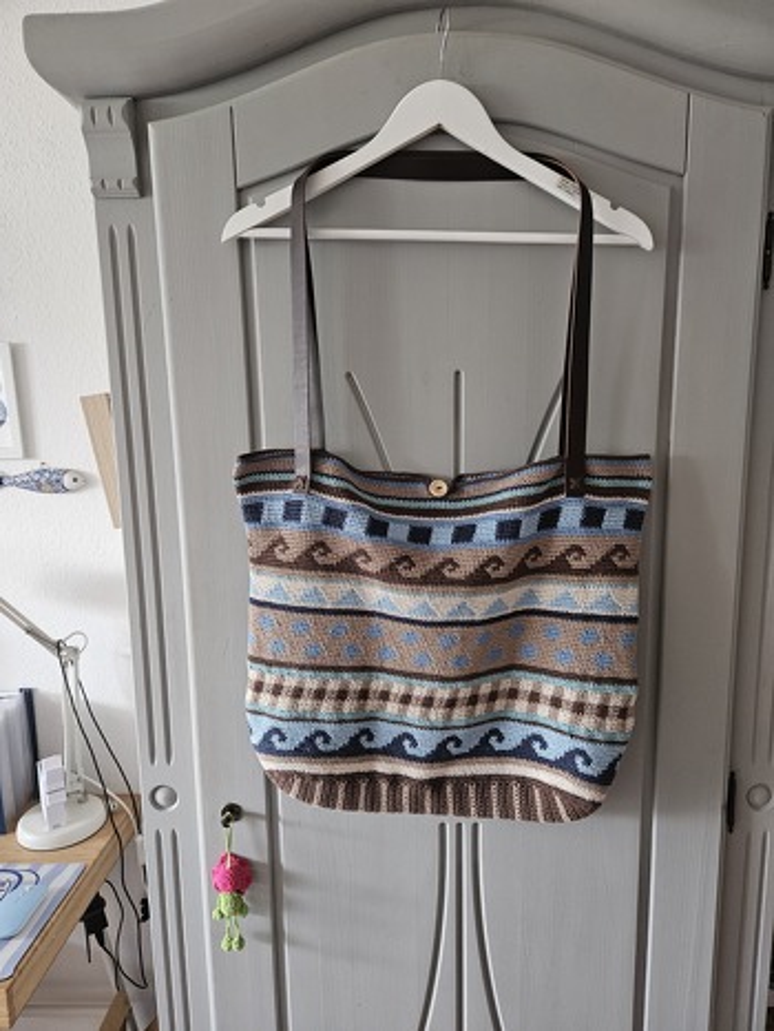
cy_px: 516
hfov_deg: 58.9
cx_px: 387
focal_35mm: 23
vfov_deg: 73.9
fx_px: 685
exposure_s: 1/50
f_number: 1.8
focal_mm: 5.4
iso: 640
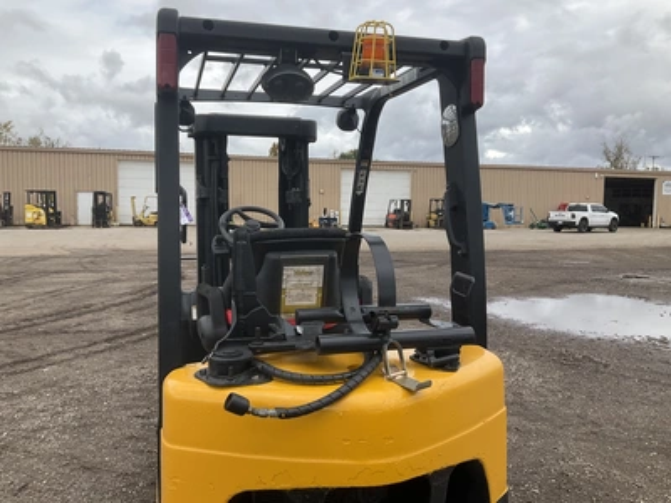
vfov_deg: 48.2
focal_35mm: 29
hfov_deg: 61.7
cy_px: 252
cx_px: 336
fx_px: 562
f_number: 1.8
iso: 25
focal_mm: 3
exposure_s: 1/883
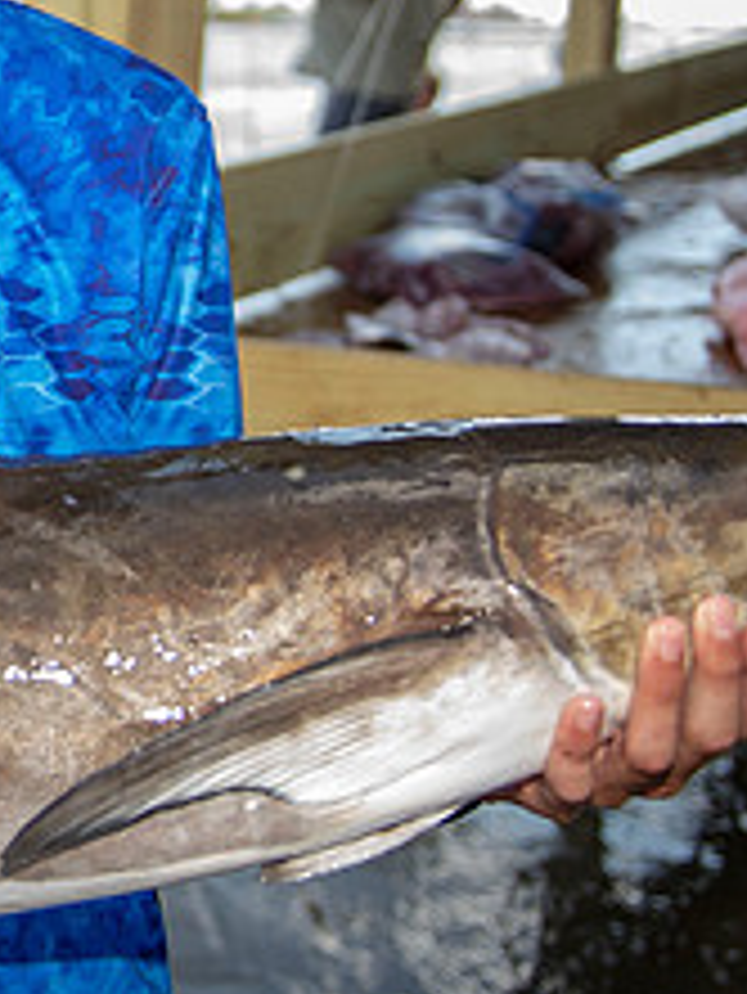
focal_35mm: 68
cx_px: -306
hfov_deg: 19.4
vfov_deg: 28.1
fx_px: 1955
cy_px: 234
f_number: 2.8
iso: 50
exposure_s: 1/250
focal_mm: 27
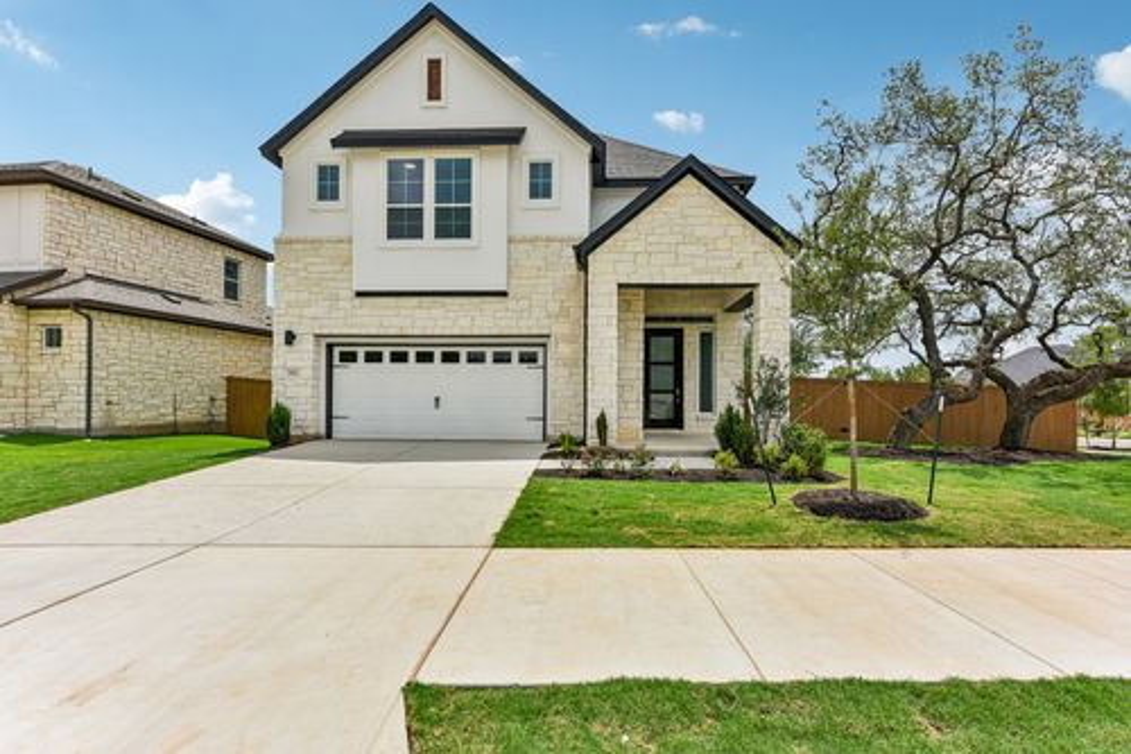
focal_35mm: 19
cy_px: 377
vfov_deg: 64.5
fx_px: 597
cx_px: 566
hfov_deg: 86.9
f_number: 8
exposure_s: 1/800
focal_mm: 19
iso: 100
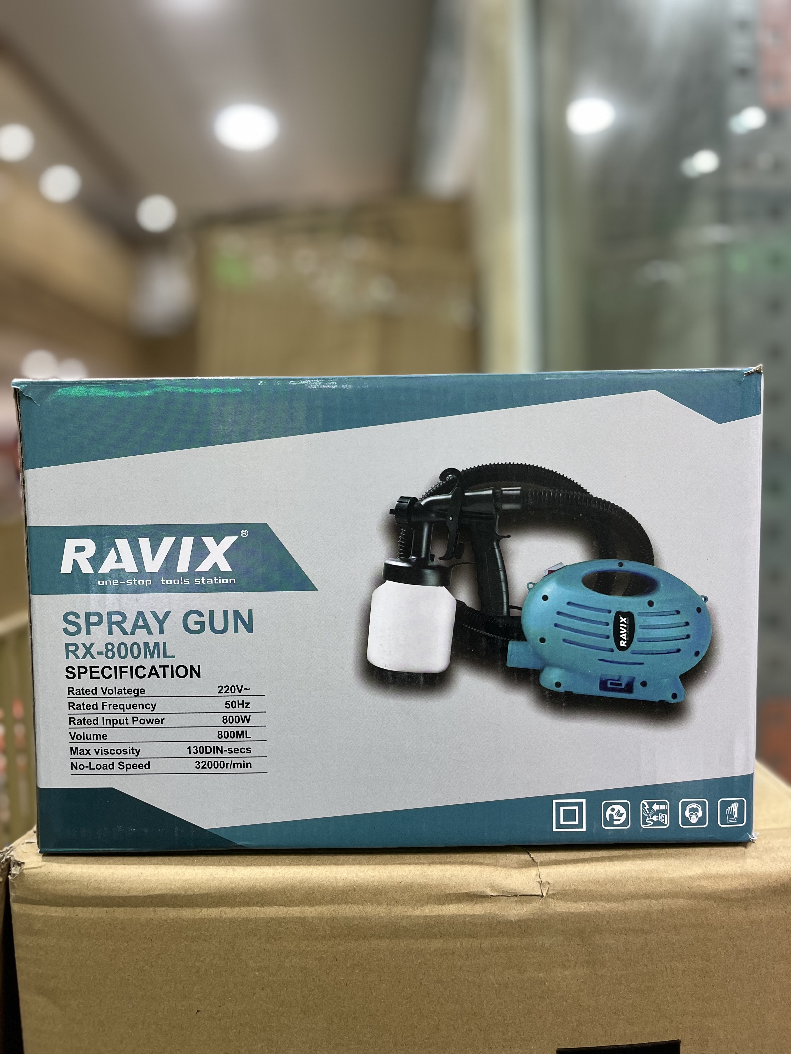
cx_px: 396
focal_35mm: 26
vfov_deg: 67.3
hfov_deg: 53.1
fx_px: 792
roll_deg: +2.7
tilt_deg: -5.2
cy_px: 527
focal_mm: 5.1
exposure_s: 1/90
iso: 125
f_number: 1.6
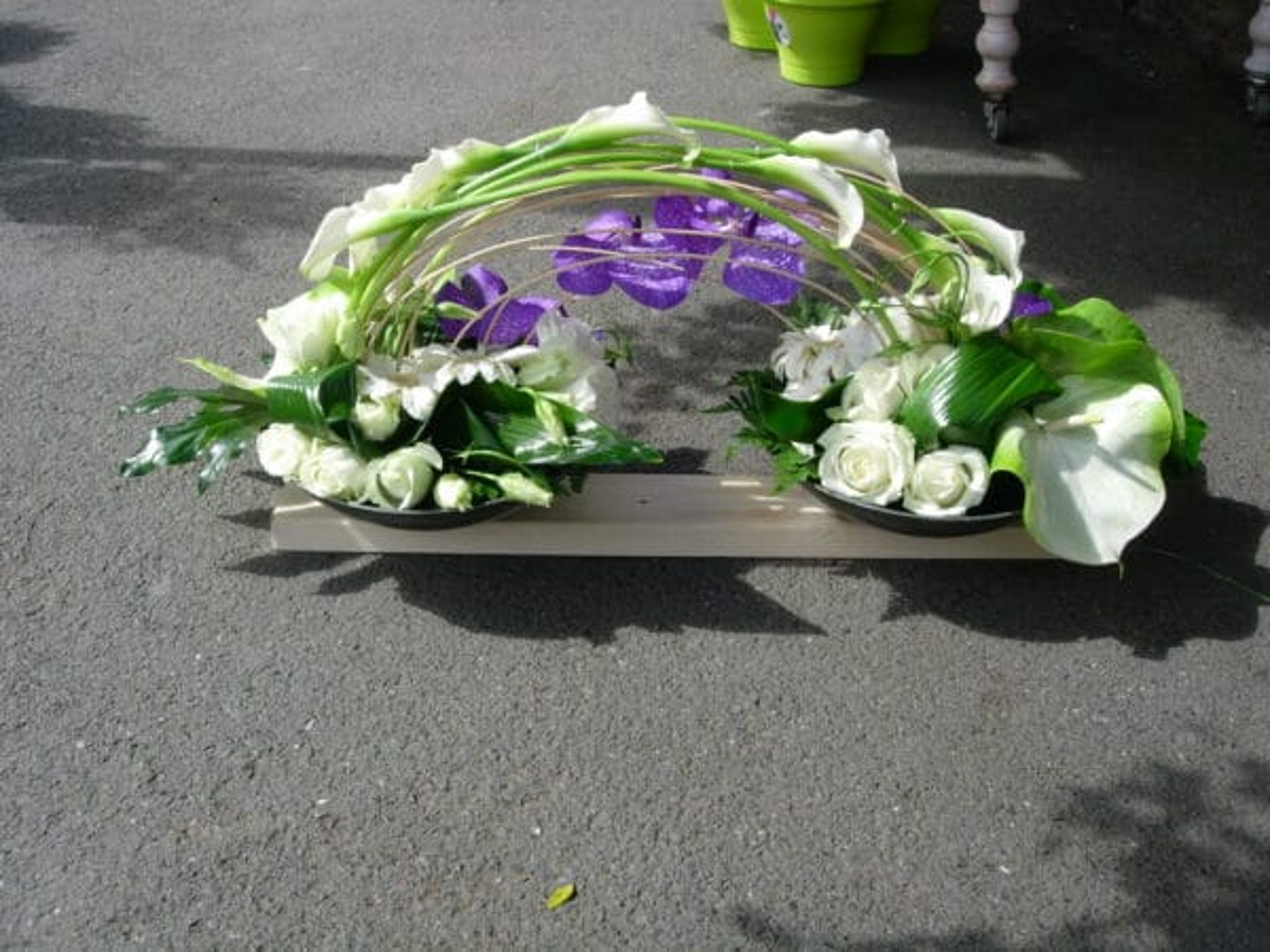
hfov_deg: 49.0
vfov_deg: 37.7
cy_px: 476
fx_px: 1394
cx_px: 635
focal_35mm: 38
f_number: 4.8
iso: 64
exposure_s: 1/373
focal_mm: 7.8
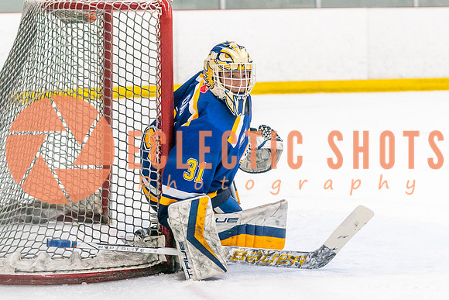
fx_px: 1834
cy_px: 133
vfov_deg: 9.3
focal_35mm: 147
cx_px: 224
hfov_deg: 14.0
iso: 3200
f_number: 2.8
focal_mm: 71
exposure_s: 1/1250
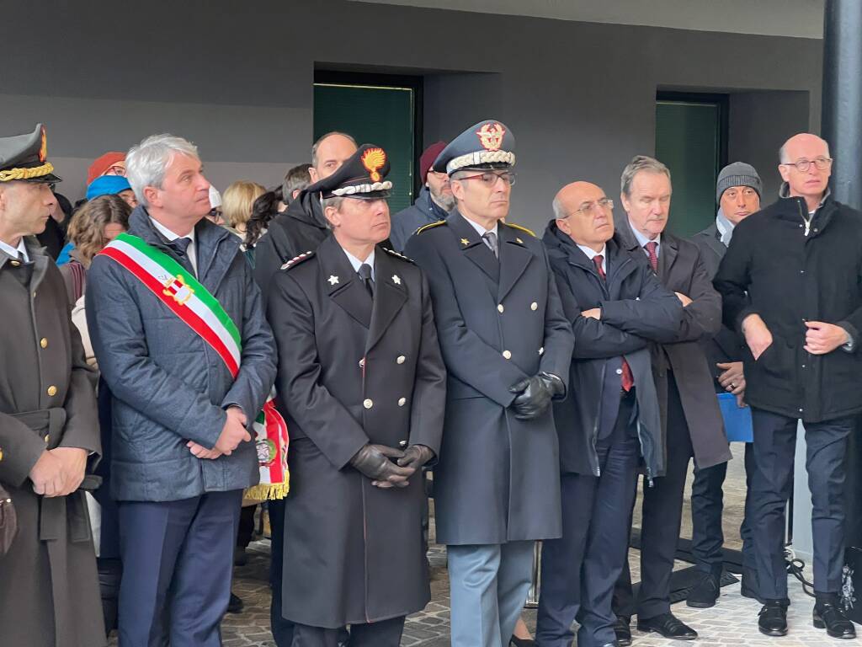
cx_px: 431
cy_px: 324
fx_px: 1917
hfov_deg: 25.3
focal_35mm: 77
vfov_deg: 19.1
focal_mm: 9
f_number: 2.8
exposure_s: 1/60
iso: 500
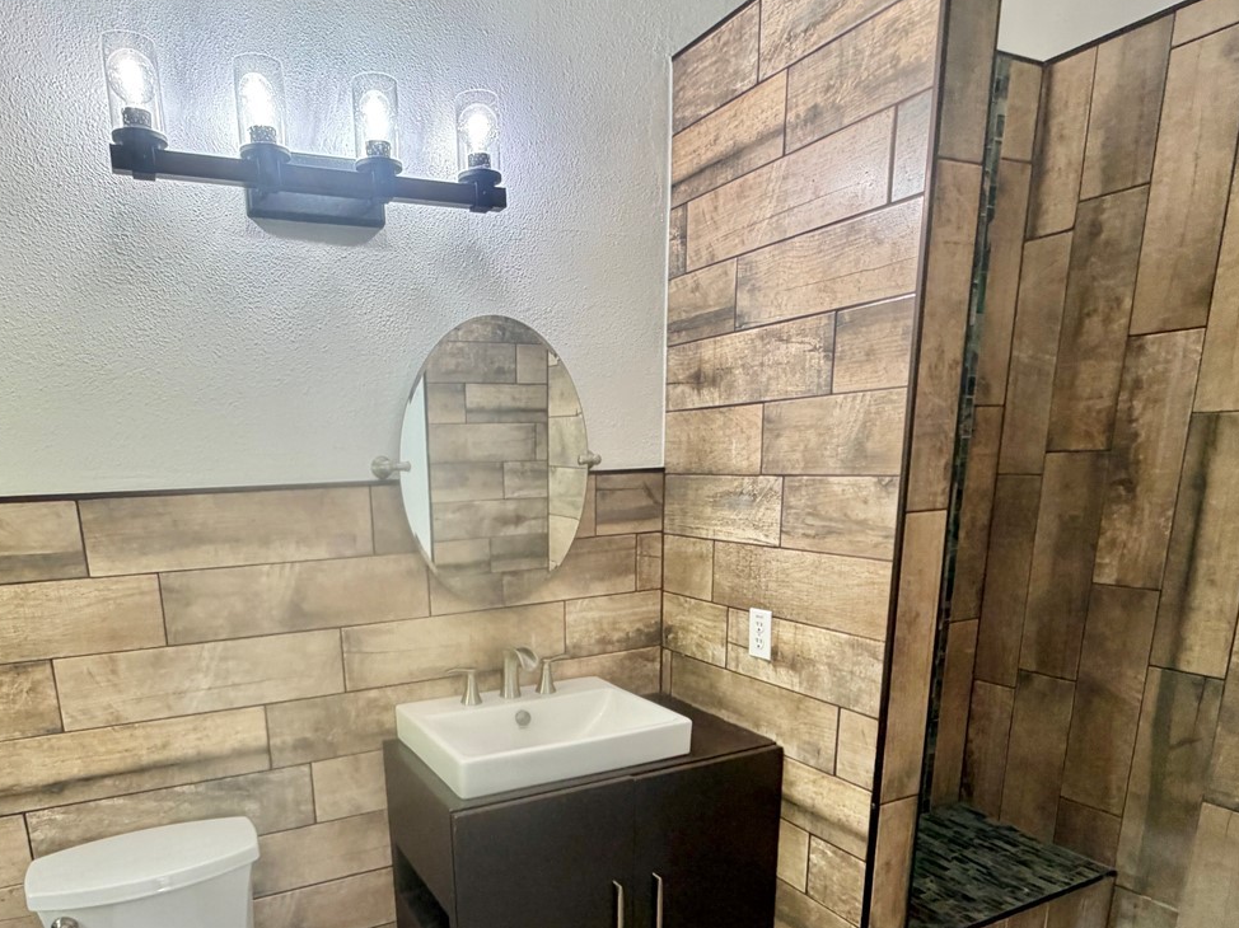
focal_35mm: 23
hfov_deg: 73.3
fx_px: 823
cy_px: 662
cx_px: 510
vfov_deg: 56.7
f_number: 2.2
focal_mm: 2.22
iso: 200
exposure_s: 1/60
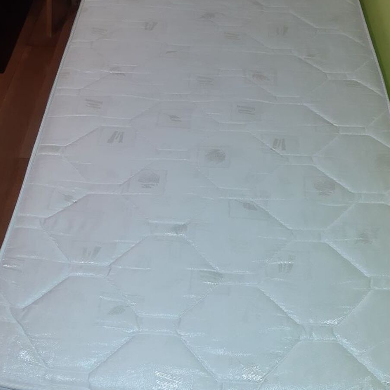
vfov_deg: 48.1
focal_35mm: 34
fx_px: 433
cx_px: 195
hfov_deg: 48.5
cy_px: 154
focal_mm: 3.92
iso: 200
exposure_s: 1/33
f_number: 1.7
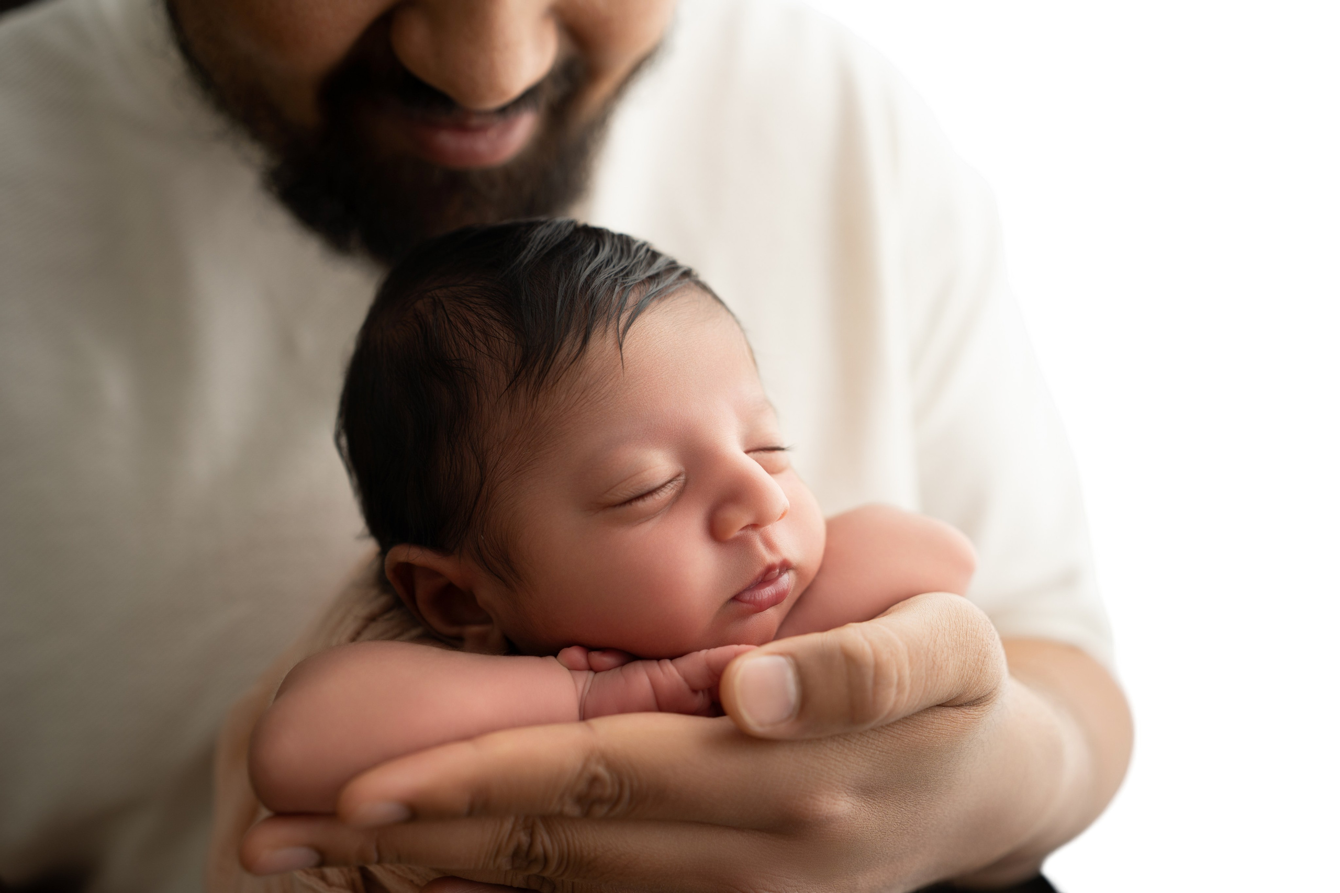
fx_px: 1303
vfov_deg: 37.9
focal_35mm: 35
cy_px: 446
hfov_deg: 54.4
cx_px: 670
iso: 100
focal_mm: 35
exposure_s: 1/160
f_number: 2.8
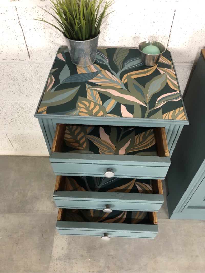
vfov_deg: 63.4
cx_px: 102
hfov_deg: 49.7
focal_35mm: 28
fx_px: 221
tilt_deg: -50.3
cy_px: 136
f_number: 1.8
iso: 80
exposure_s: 1/17
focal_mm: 3.99
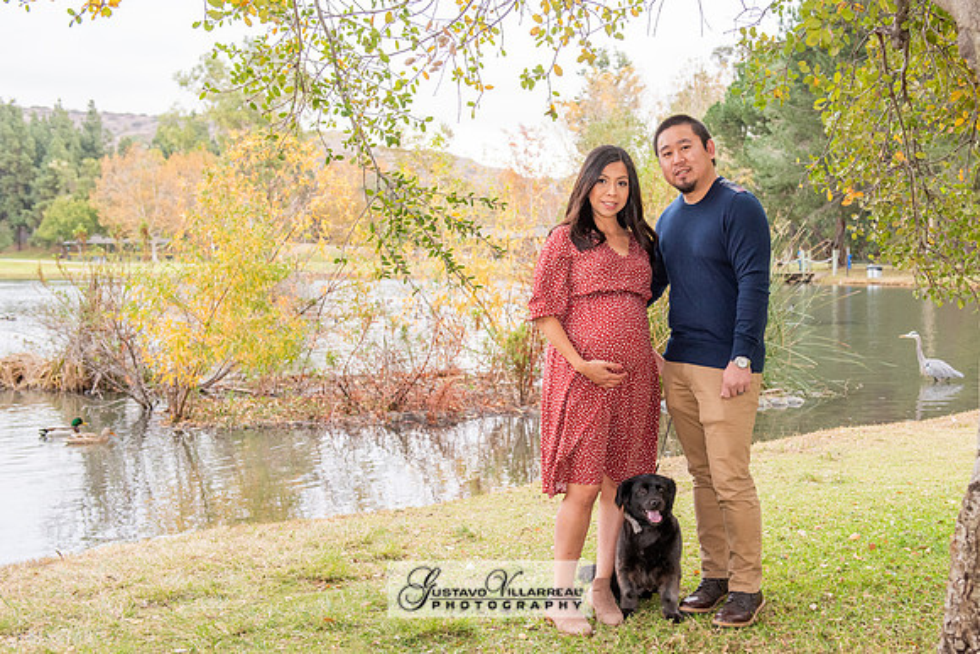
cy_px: 328
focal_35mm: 51
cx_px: 607
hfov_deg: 38.6
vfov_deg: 26.5
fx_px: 1390
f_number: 5
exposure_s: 1/125
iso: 800
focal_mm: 40
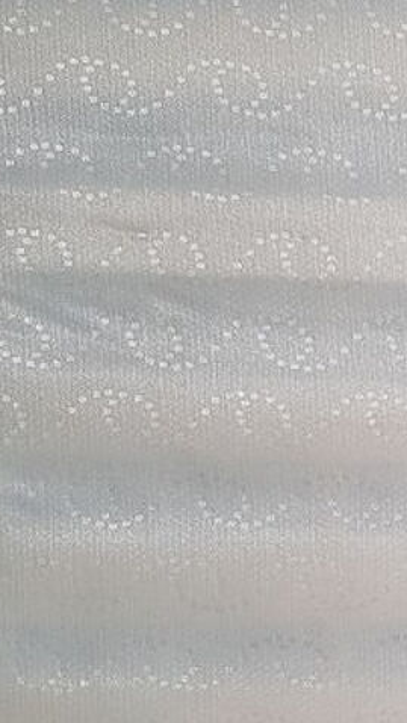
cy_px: 573
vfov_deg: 26.4
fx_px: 1515
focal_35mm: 79
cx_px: 684
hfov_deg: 13.9
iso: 50
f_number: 1.7
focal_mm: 4.2
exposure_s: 1/10048
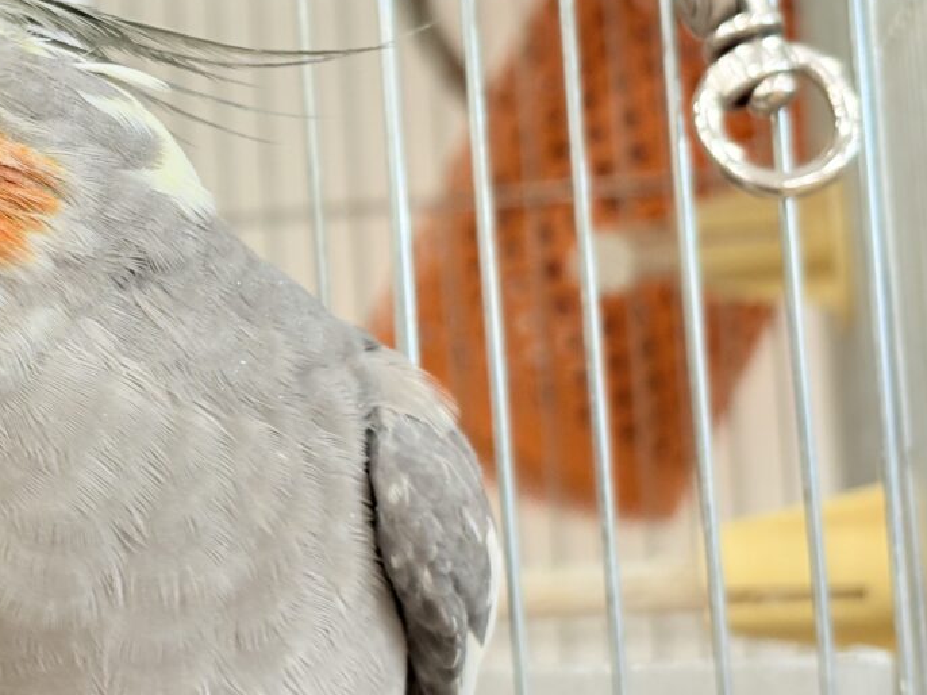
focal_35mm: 91
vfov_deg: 16.2
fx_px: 2436
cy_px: 265
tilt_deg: +5.3
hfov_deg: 21.1
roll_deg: +4.4
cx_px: 119
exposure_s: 1/50
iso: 80
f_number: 1.6
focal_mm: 5.96
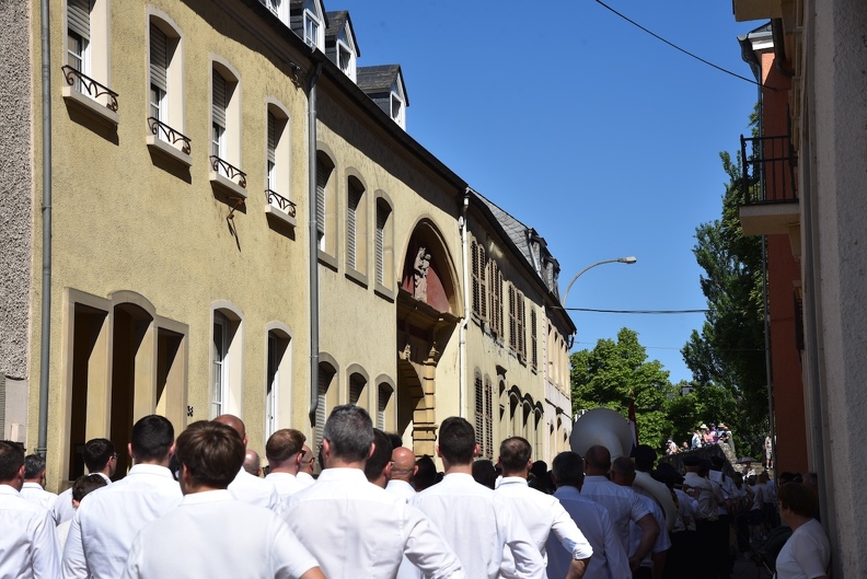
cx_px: 434
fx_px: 1590
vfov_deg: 20.6
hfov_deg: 30.5
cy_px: 290
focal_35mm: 66
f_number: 10
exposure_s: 1/400
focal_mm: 66
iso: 200
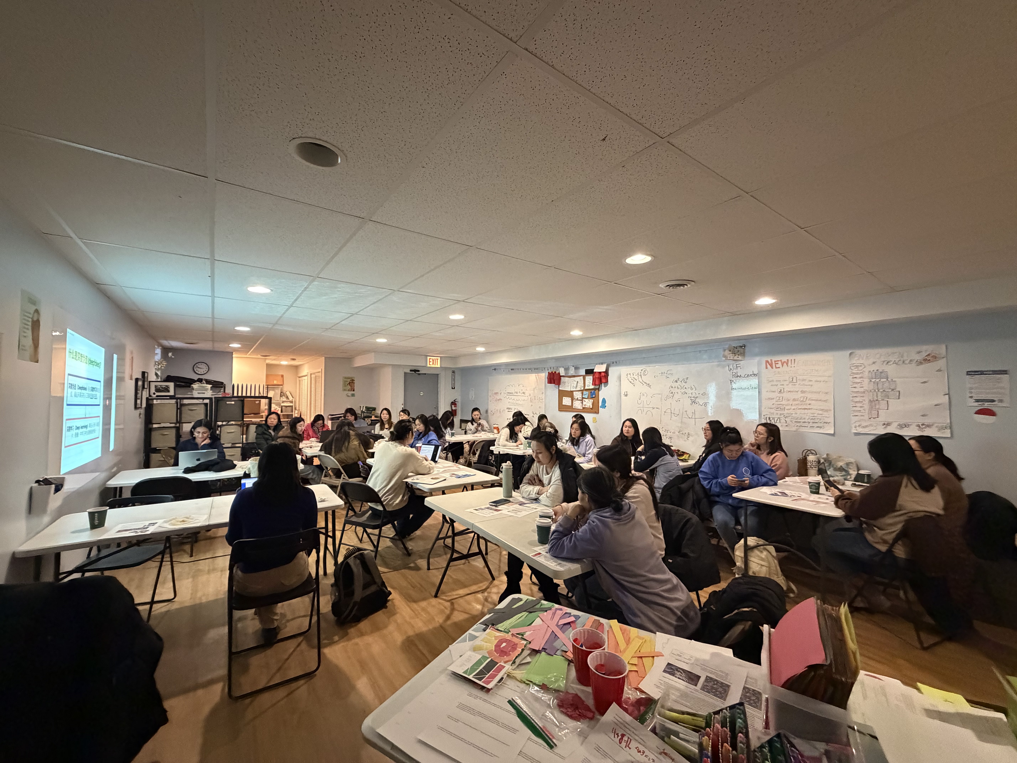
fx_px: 411
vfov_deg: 85.7
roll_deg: -0.2
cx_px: 508
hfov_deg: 102.1
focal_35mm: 14
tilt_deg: +0.7
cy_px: 382
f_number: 2.2
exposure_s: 1/60
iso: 800
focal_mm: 2.22
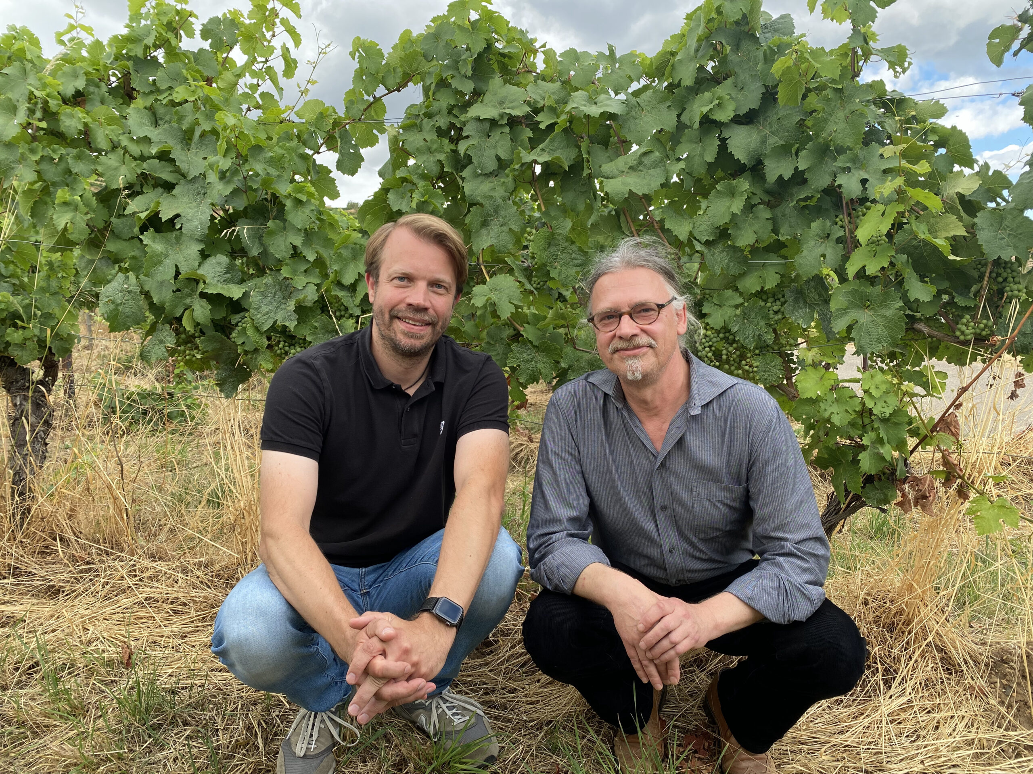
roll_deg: +2.2
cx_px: 516
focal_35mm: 26
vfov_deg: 53.1
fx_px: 776
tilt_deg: -3.2
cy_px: 387
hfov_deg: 67.3
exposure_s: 1/350
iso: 32
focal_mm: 4.25
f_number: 1.8
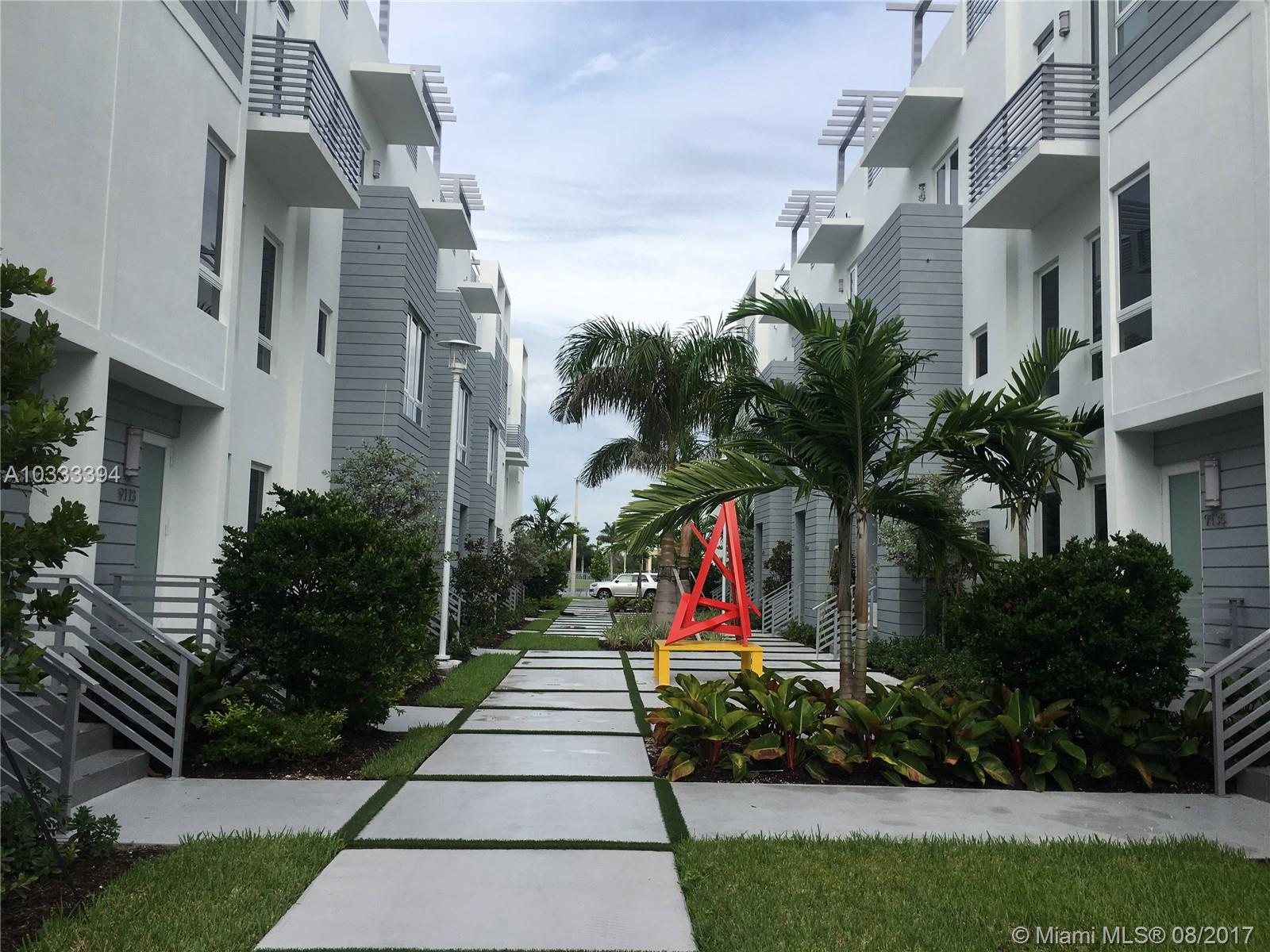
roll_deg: -1.6
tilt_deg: +5.2
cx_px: 635
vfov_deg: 48.2
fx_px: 1064
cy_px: 476
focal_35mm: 29
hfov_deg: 61.7
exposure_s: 1/1570
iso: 25
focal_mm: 4.15
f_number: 2.2
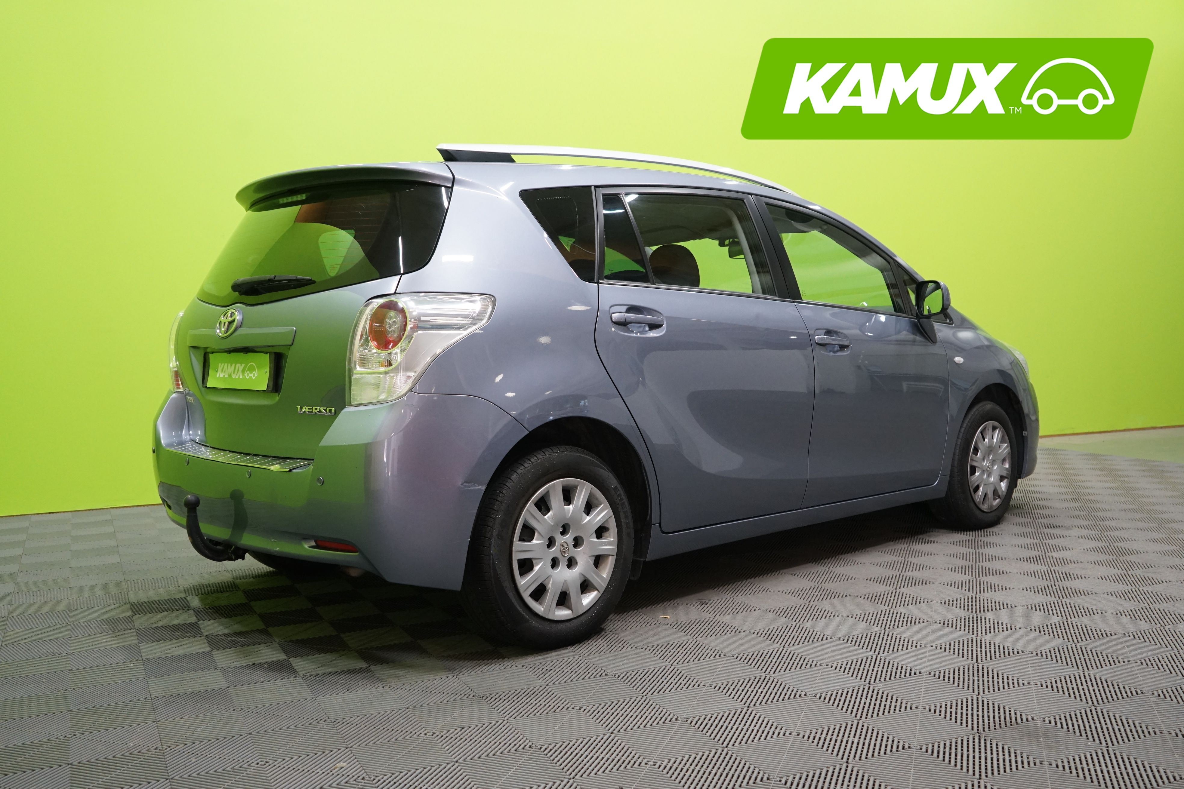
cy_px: 394
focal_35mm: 32
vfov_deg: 41.1
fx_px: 1052
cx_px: 592
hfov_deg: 58.7
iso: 2000
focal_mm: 32
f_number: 4.5
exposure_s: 1/160
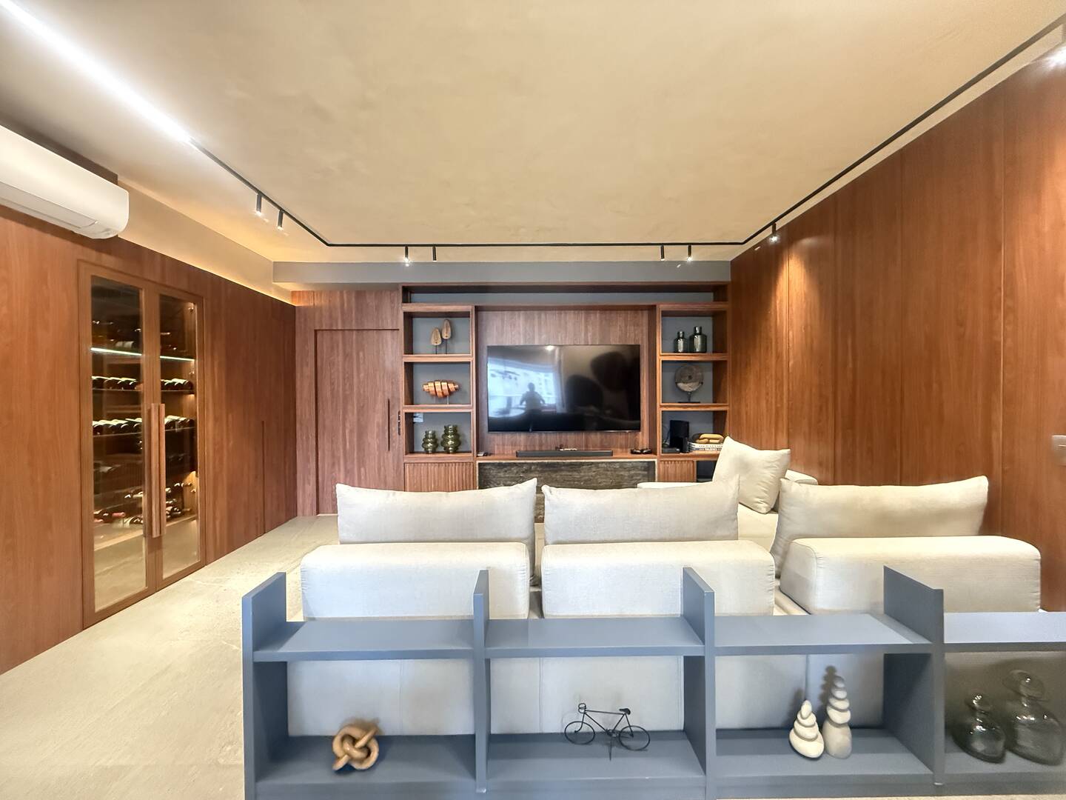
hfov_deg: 102.1
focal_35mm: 14
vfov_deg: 85.7
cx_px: 533
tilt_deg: +0.1
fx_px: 431
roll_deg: +0.1
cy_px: 400
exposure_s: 1/40
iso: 1250
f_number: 2.2
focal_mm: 2.22
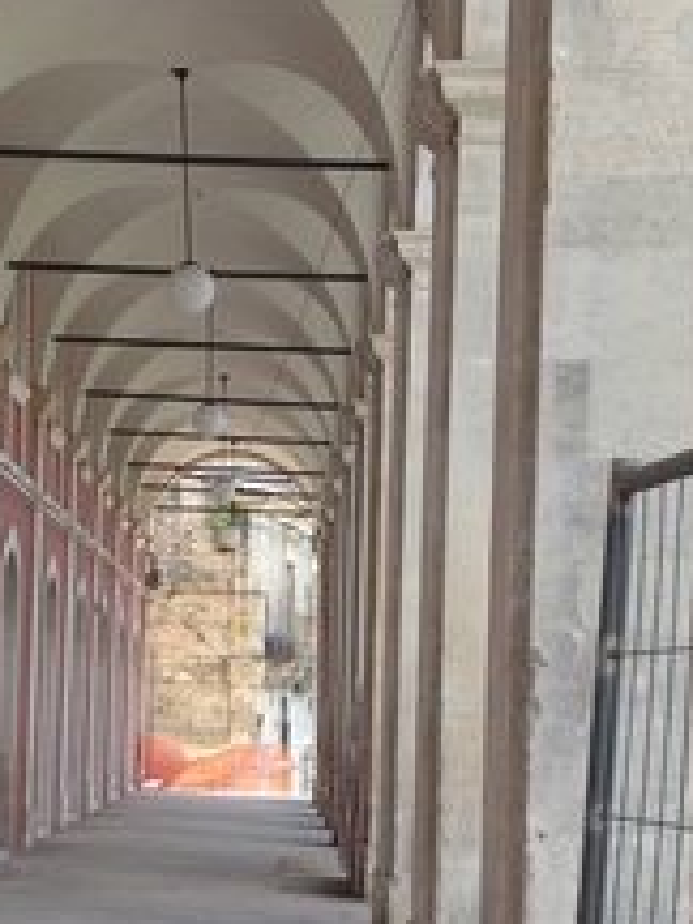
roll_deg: +0.4
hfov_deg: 15.2
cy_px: 672
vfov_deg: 20.1
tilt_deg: +0.4
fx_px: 2589
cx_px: 214
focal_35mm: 97
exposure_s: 1/319
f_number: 2.4
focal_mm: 4.28
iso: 50
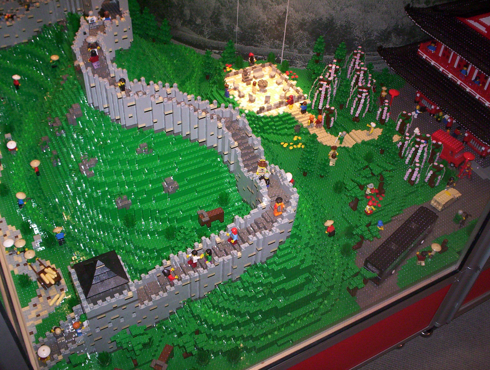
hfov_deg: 48.9
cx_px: 245
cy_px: 185
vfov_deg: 37.9
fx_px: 539
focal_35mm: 38
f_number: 4.5
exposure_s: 1/60
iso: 140
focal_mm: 4.99
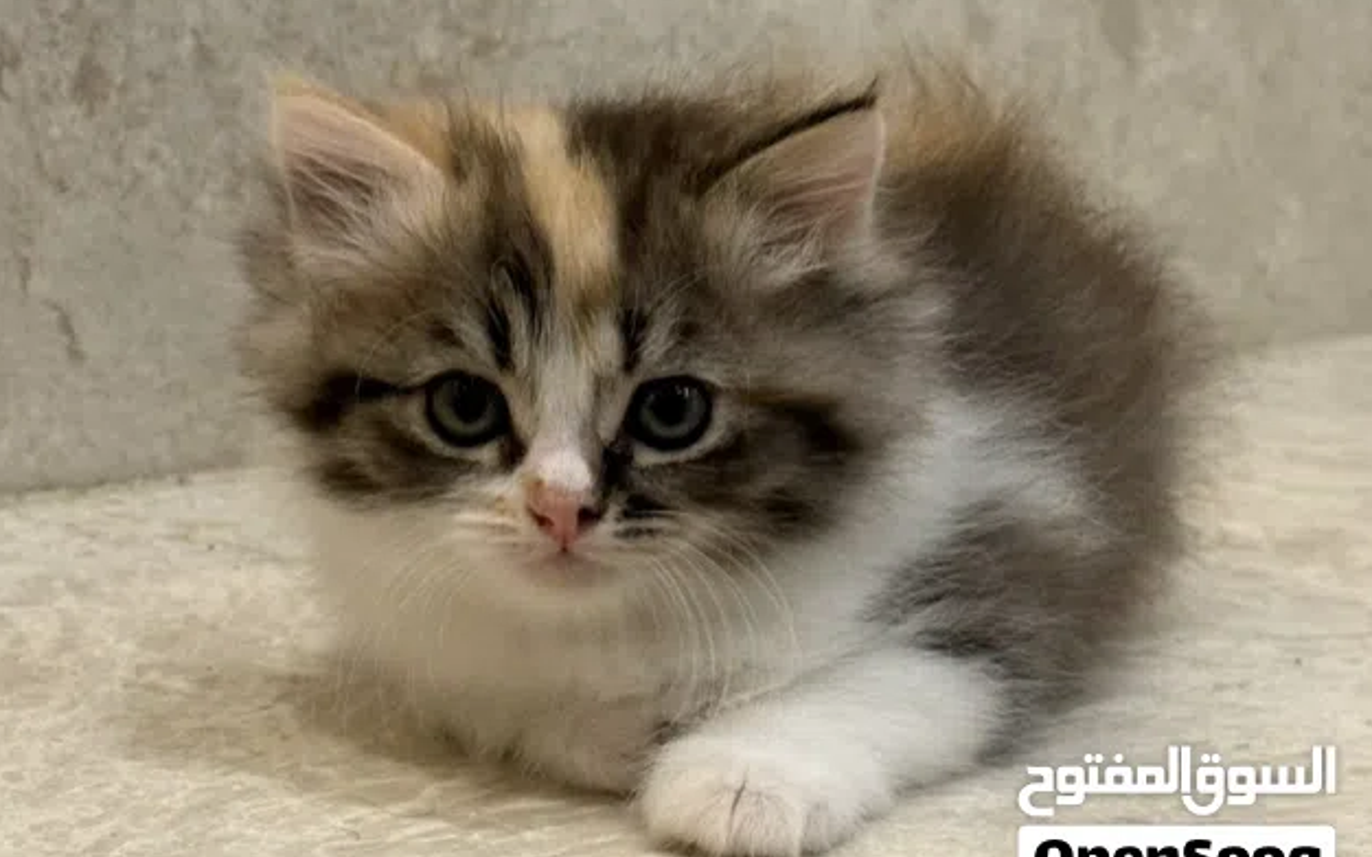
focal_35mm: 52
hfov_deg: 38.9
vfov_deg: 24.9
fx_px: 1944
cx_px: 688
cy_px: 430
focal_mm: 6.76
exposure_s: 1/50
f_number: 1.78
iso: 250
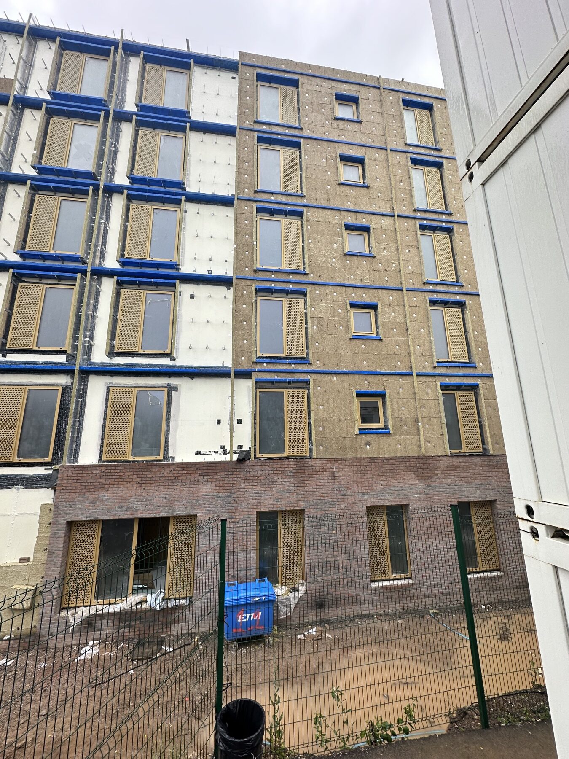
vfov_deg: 102.1
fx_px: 307
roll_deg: +0.7
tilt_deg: +11.9
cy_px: 380
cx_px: 284
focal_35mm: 14
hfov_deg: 85.7
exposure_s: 1/176
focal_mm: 2.22
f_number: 2.2
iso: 40
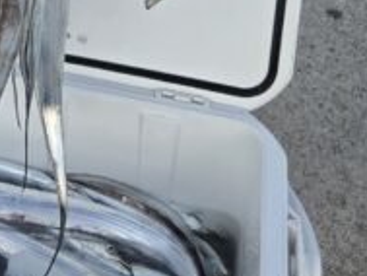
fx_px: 827
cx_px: 25
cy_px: -177
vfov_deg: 16.6
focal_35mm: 78
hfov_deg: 24.2
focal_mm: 5.4
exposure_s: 1/1272
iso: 80
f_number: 1.8
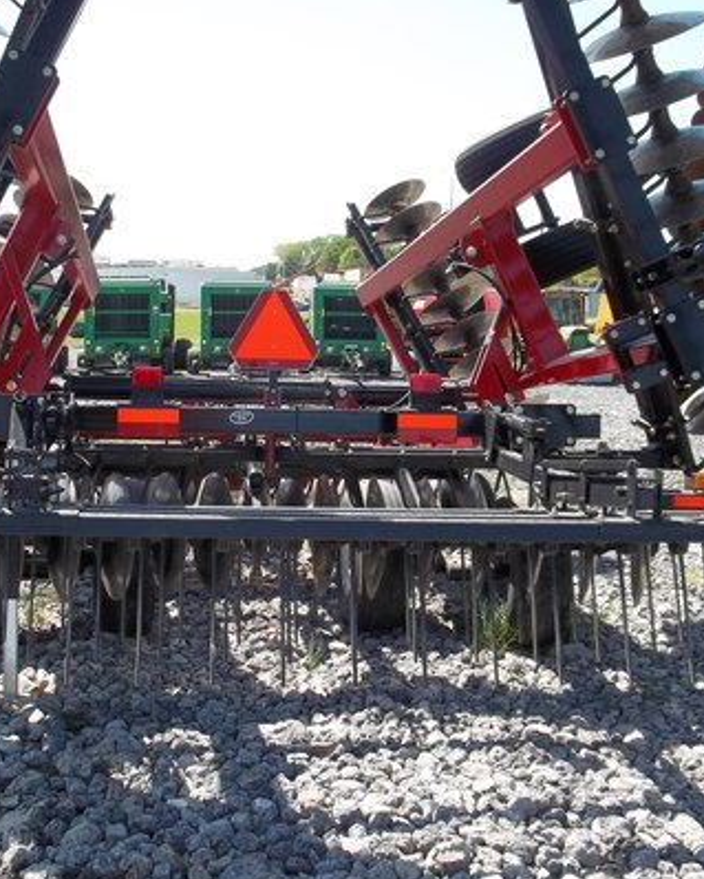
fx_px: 1145
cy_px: 440
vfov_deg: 42.0
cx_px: 289
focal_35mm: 44
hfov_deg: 34.1
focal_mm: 5.9
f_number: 3.3
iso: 64
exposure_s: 1/400
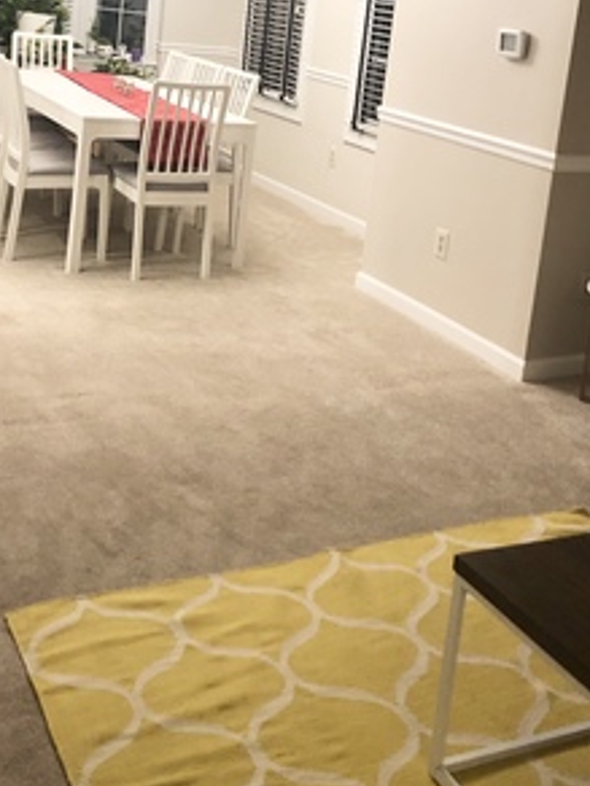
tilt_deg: -7.8
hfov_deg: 30.2
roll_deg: -6.2
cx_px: 238
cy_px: 143
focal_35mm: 48
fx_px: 1091
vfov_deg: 38.0
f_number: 1.8
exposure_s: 1/15
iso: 64
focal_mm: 3.99
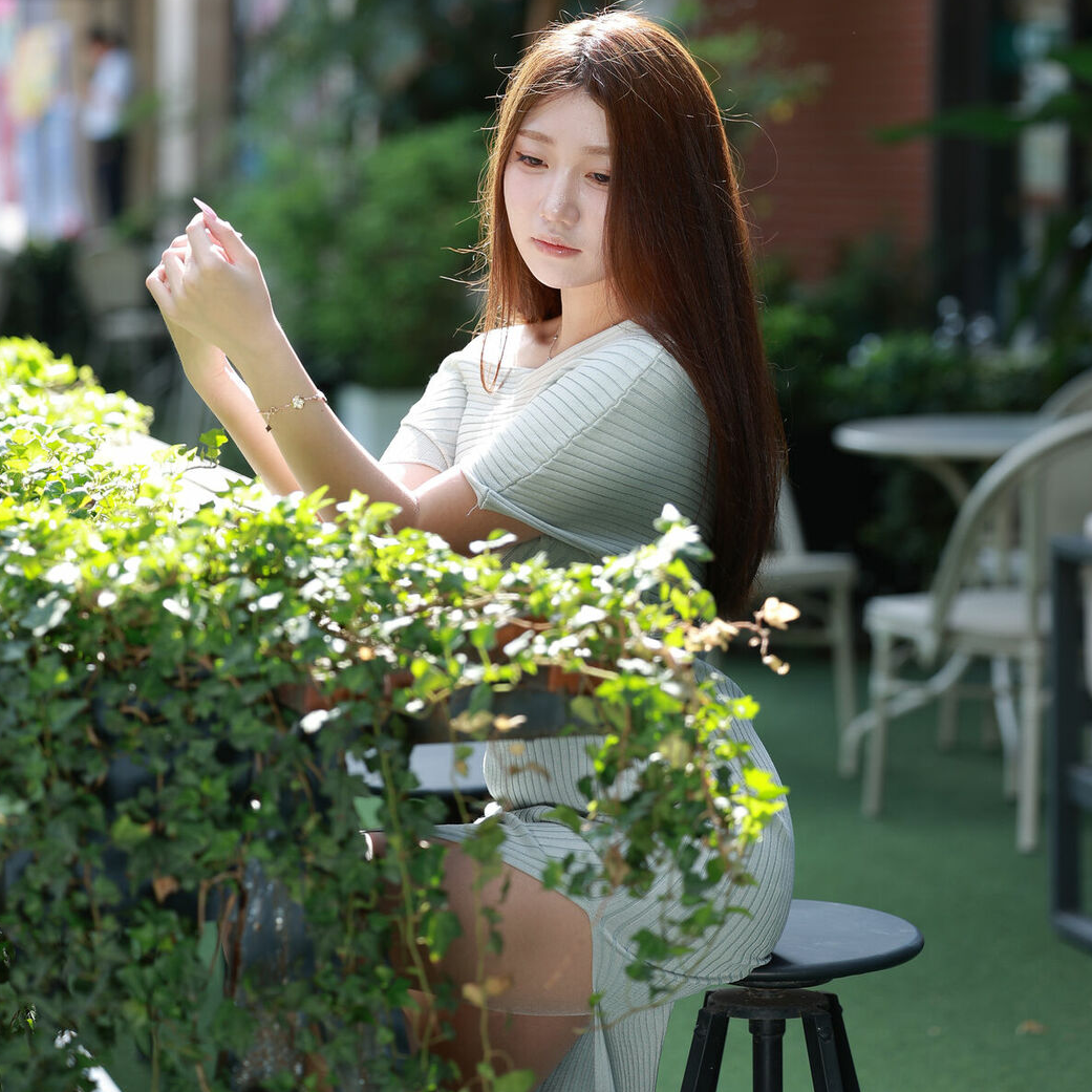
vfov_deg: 14.9
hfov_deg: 14.9
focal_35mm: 117
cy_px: 359
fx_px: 4176
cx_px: 544
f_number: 2.8
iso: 100
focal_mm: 92
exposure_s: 1/320
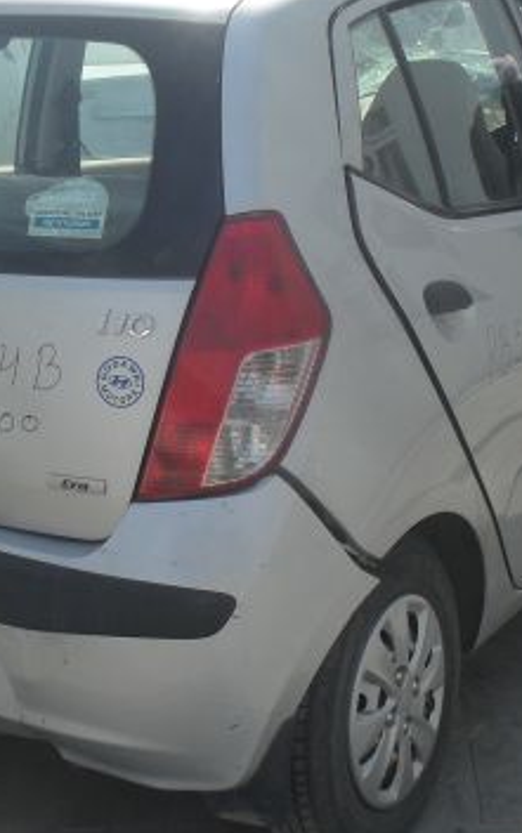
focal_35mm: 73
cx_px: 253
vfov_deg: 28.2
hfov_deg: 17.9
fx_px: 1660
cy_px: 404
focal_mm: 6.3
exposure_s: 1/125
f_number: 8.3
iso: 80
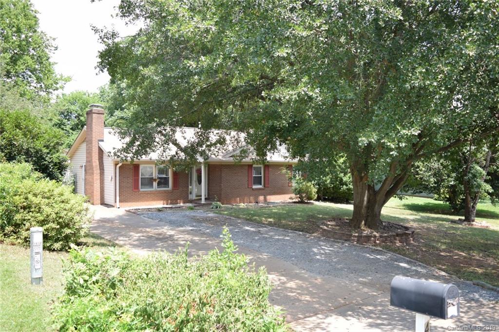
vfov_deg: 47.9
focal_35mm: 27
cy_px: 166
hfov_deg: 67.4
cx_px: 250
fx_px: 374
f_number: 3.5
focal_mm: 18
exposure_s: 1/200
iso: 100
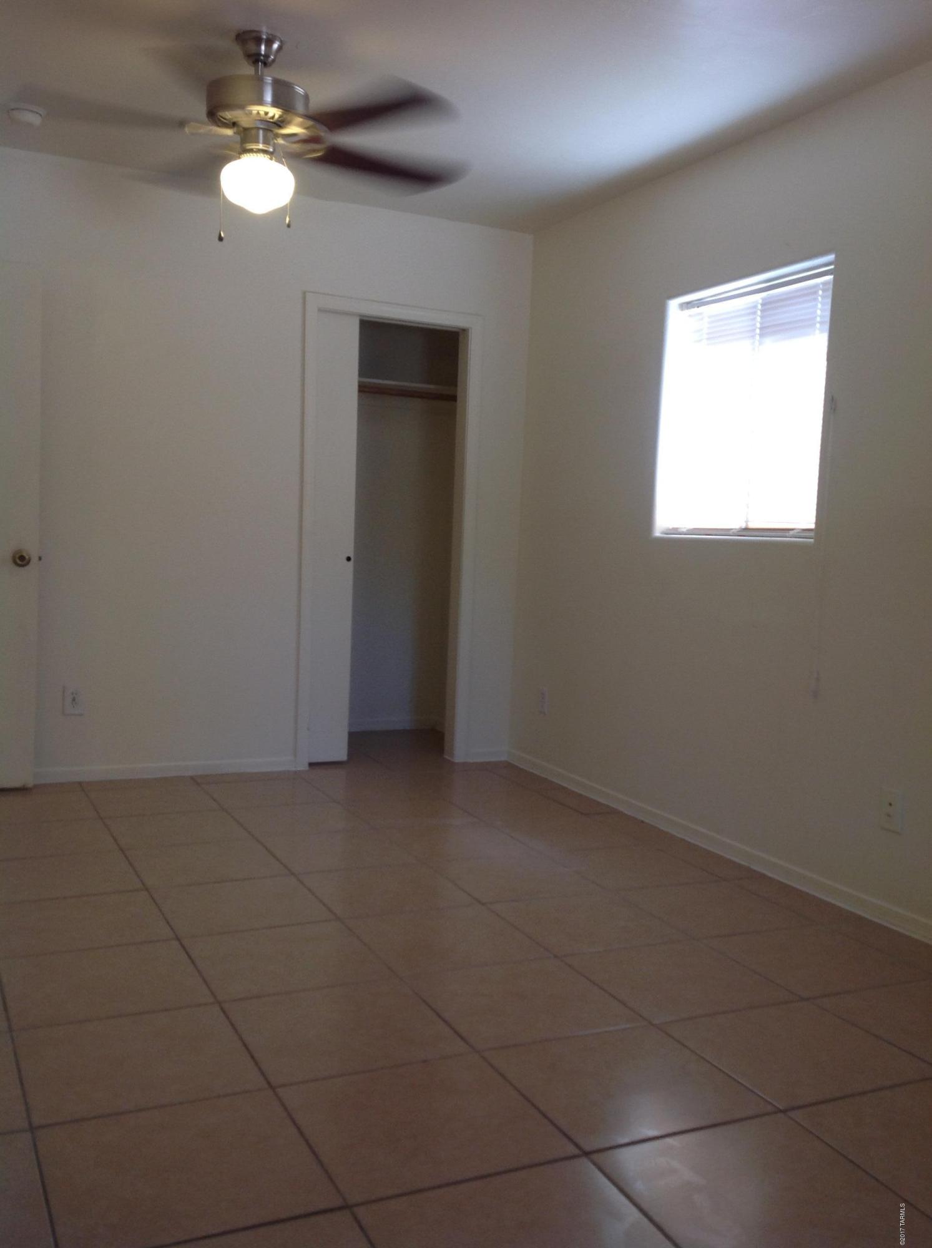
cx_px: 466
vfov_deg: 52.7
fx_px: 1260
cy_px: 624
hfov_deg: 40.6
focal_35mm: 35
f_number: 2.4
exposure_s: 1/40
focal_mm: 4.28
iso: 64
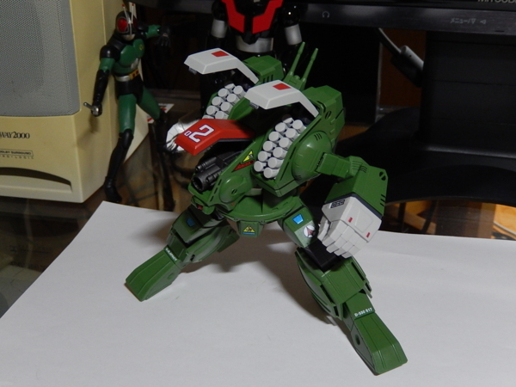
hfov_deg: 42.1
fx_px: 671
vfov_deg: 32.2
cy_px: 194
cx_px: 258
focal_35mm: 45
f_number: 4.3
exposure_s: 1/10
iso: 400
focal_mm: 8.1
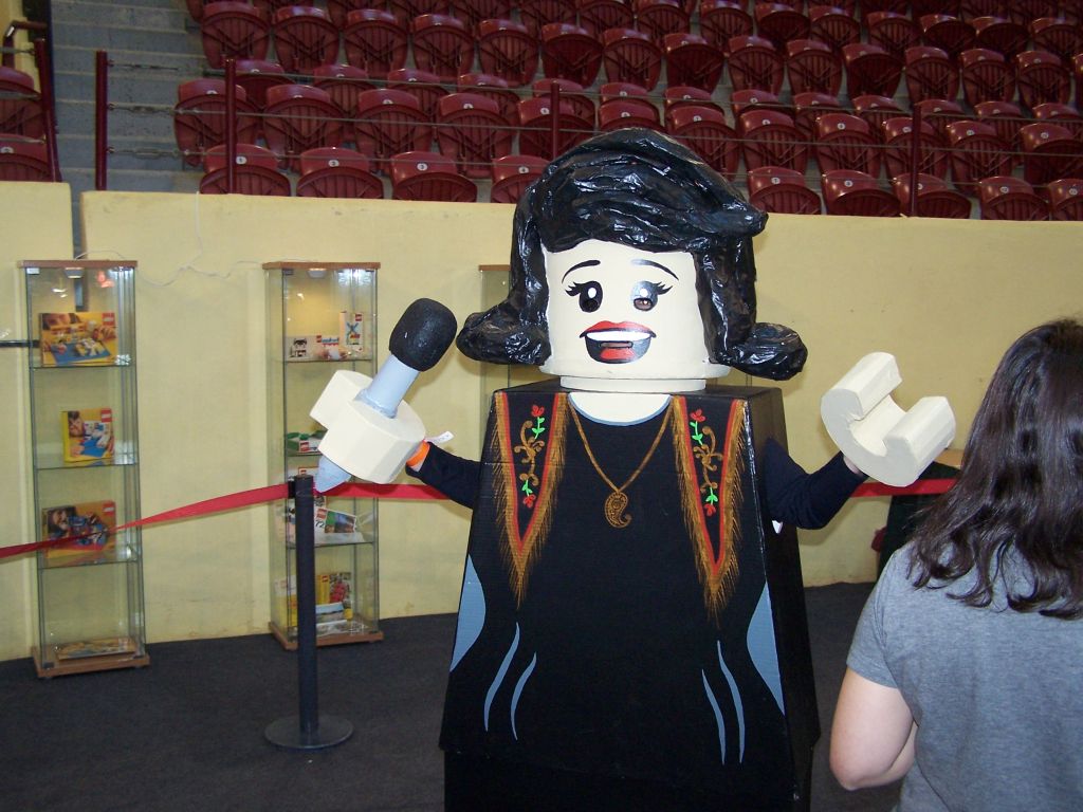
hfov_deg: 49.0
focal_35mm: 38
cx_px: 542
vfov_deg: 37.7
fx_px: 1189
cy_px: 406
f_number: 2.8
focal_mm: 6.3
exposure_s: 1/60
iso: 140
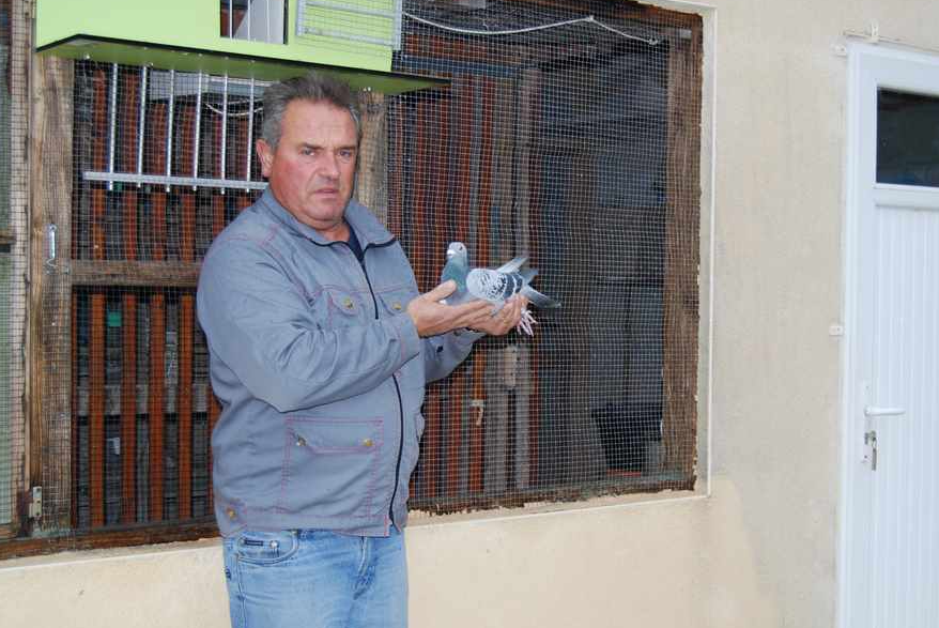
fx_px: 1462
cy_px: 316
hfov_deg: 35.6
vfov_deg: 24.2
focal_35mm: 56
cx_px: 521
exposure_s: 1/60
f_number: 4.5
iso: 200
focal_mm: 32
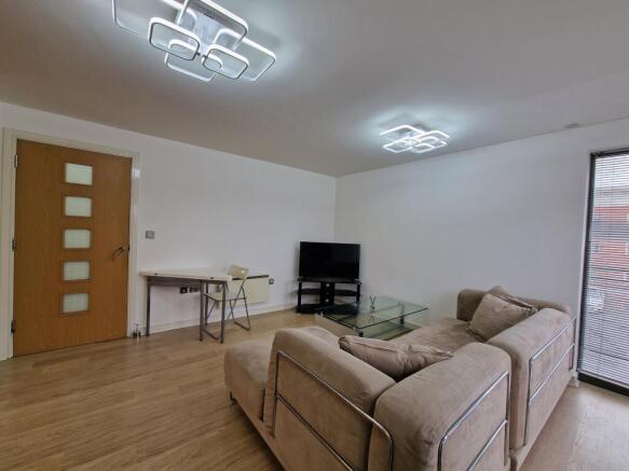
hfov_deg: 106.2
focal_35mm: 13
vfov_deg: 89.9
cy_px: 236
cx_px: 314
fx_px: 236
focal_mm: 2.2
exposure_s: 1/100
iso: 50
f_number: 2.2
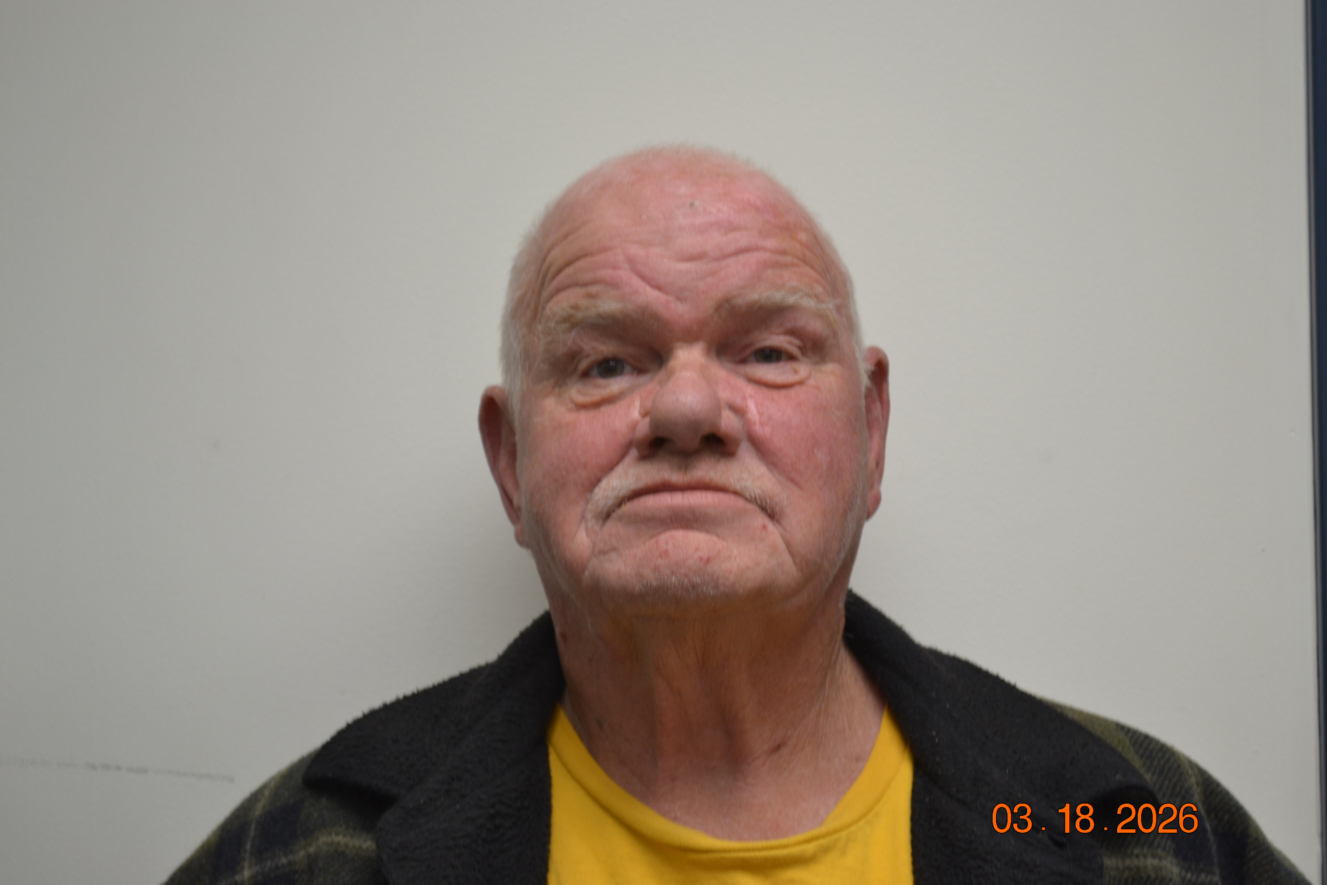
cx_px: 664
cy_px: 442
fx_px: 3041
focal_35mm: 82
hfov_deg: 24.6
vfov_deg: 16.6
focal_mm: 55
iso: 400
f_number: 5.6
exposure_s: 1/20
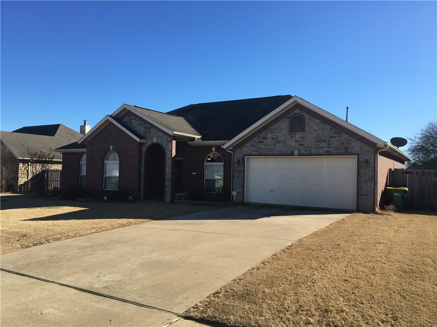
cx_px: 218
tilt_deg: +1.6
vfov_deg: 48.2
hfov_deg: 61.7
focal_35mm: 29
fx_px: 366
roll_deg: -1.8
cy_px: 164
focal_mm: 4.15
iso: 25
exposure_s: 1/1282
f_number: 2.2
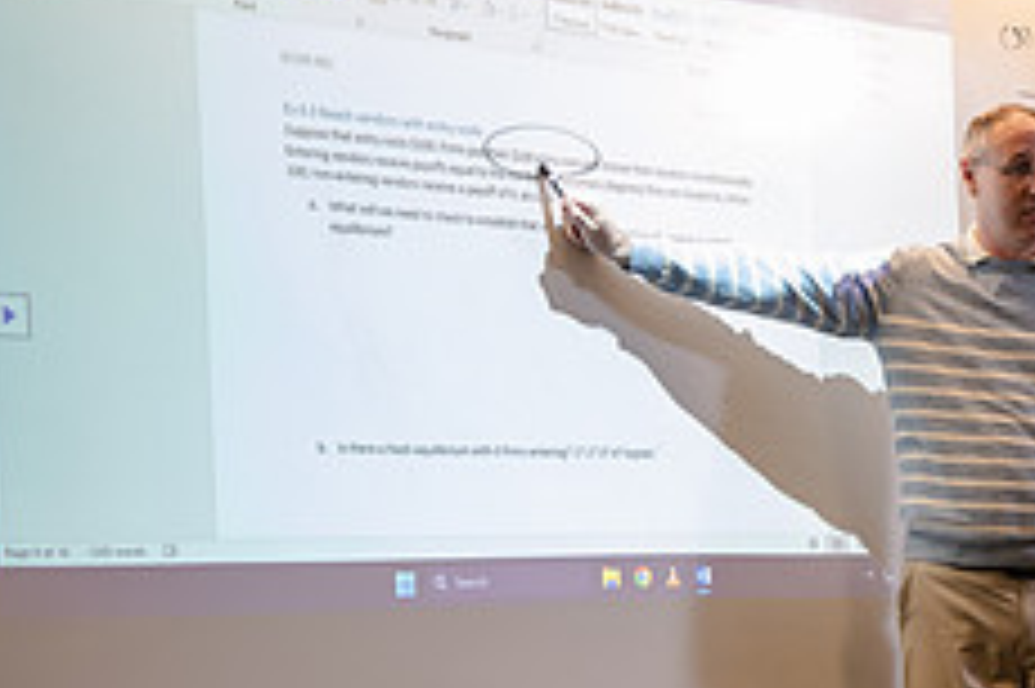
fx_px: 2758
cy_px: 623
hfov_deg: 20.5
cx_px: 1080
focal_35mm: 96
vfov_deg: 14.1
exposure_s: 1/160
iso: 800
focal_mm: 38
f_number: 2.8
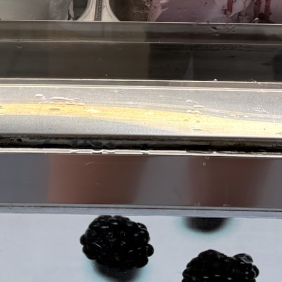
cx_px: 114
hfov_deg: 17.2
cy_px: -18
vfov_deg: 16.8
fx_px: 931
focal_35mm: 101
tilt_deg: -27.8
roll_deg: +0.9
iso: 64
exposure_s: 1/381
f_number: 1.6
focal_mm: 5.96
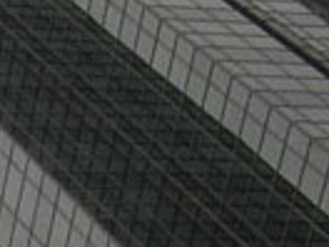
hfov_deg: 8.1
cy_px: 604
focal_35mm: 230
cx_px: -409
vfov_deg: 6.2
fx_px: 2186
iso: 100
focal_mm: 8
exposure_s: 1/91.7
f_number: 7.6
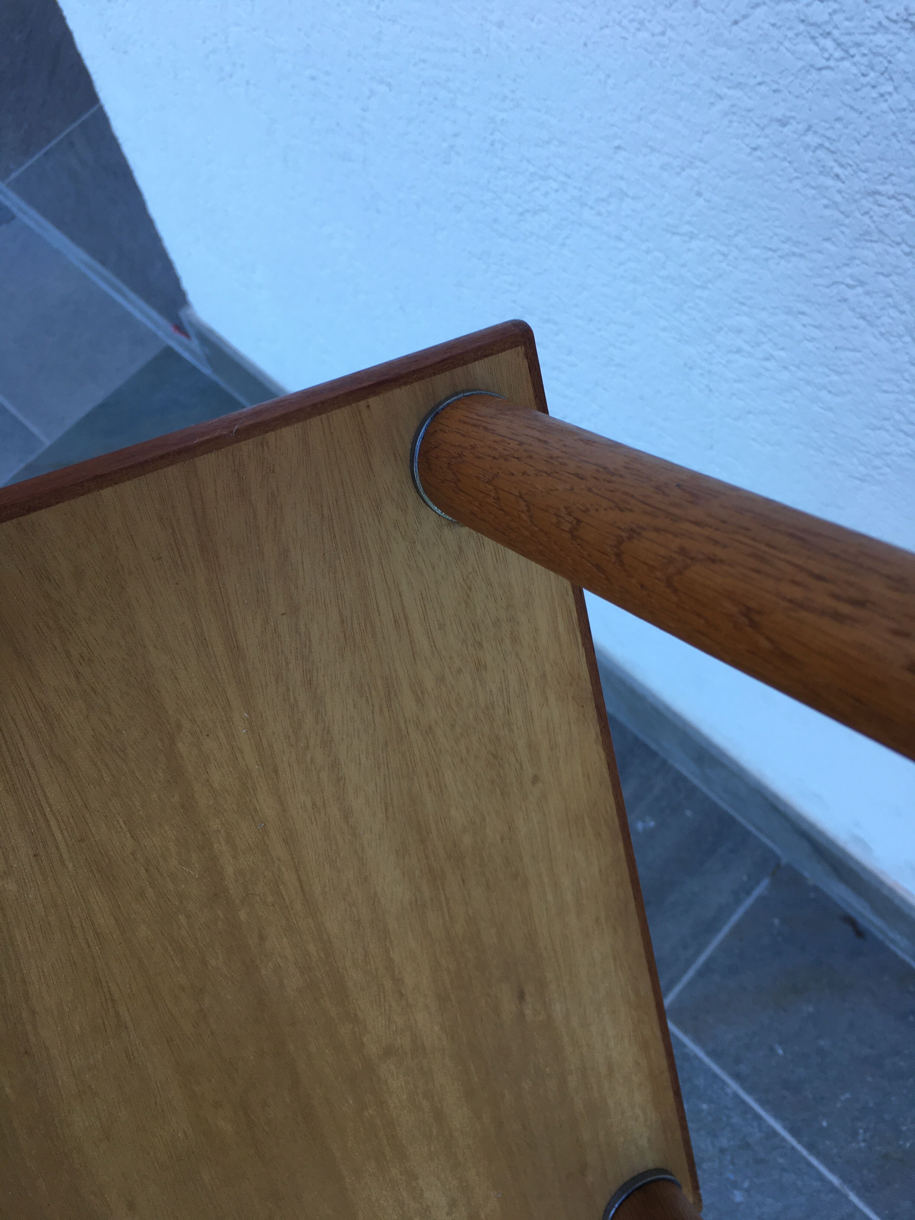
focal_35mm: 29
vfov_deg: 61.7
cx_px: 458
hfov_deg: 48.2
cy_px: 610
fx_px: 1022
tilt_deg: -66.3
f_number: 2.2
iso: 32
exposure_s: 1/100
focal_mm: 4.15
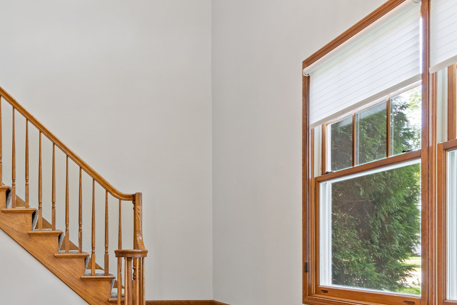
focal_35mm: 38
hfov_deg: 45.5
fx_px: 482
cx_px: 38
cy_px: 277
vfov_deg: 33.1
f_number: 8
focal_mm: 17
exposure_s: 1.6
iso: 200
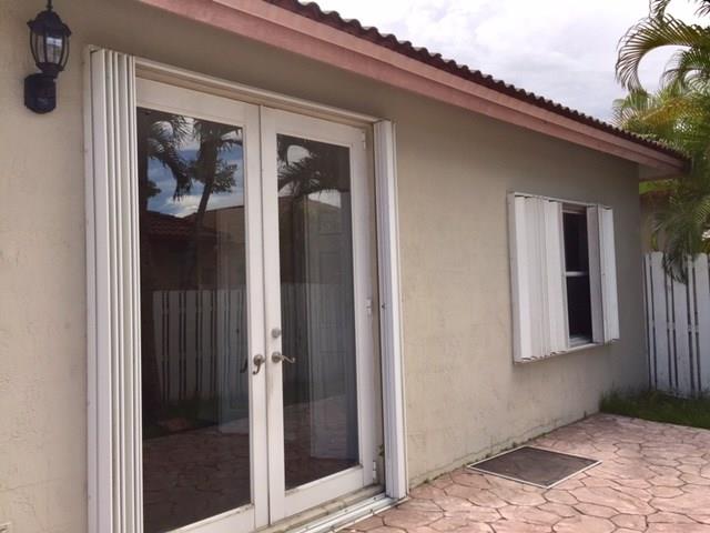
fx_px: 595
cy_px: 266
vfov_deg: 48.2
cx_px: 355
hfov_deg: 61.7
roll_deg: +1.1
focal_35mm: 29
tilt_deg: +1.7
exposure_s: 1/732
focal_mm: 4.15
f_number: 2.2
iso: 32
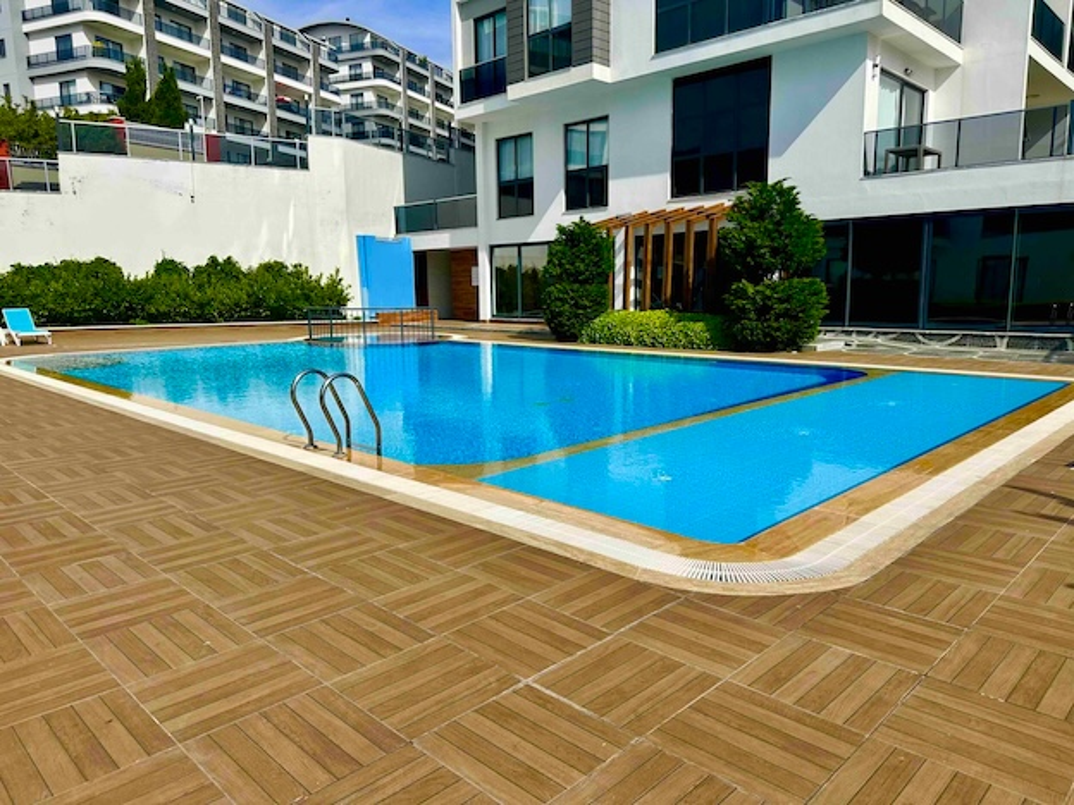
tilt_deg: -8.4
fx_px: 745
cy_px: 402
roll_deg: +1.3
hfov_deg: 71.6
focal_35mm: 24
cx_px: 537
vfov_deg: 56.8
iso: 80
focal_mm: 6.86
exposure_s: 1/8929
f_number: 1.78
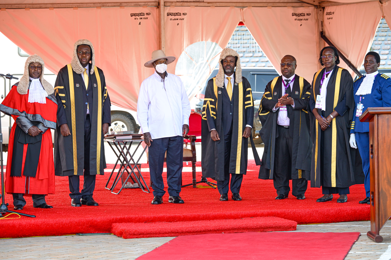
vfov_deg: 11.4
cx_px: 196
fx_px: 1303
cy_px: 130
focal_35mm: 120
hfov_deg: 17.1
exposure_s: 1/200
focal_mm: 120
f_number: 7.1
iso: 800
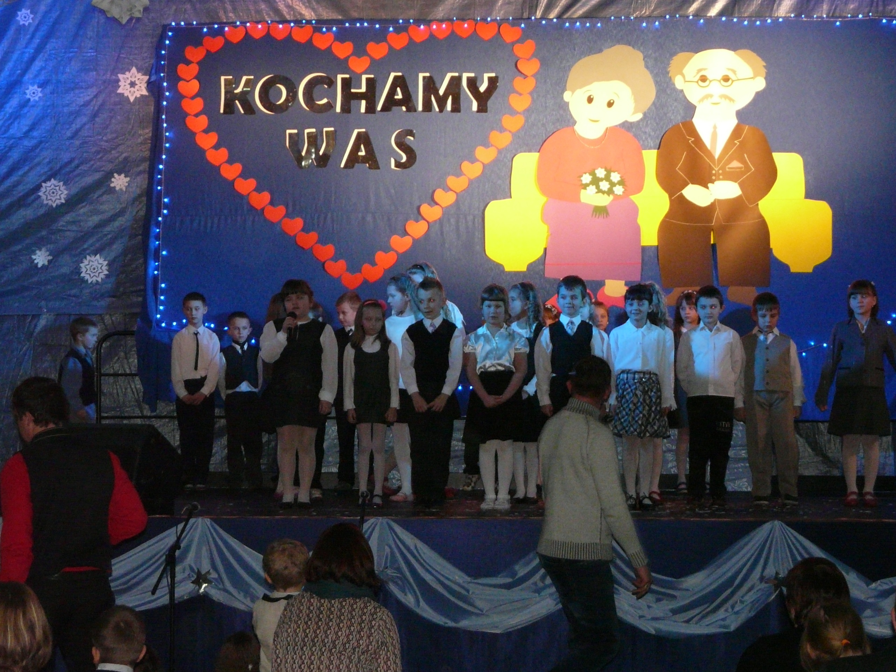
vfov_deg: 17.6
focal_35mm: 84
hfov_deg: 23.3
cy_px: 336
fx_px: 2174
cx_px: 448
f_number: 3.2
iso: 400
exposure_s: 1/50
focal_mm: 10.8
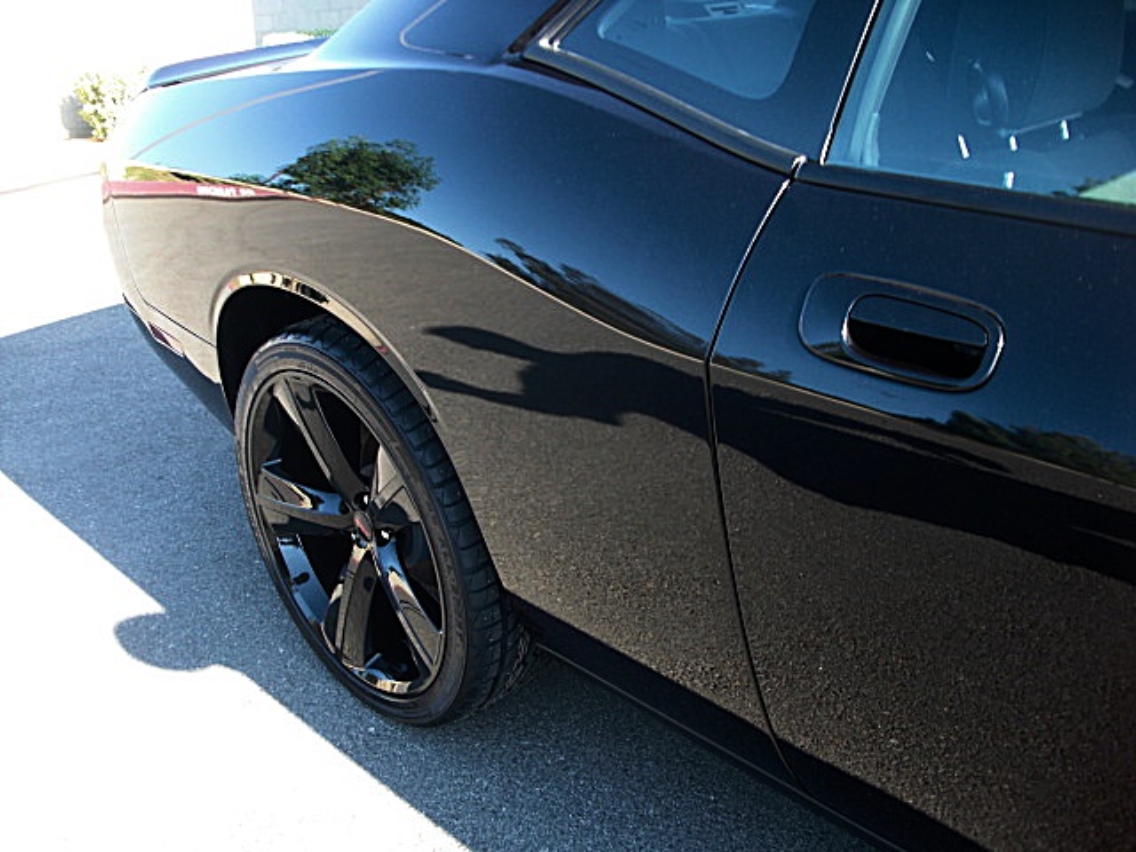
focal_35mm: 36
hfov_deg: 51.4
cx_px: 568
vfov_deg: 39.7
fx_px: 1181
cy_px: 426
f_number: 2.8
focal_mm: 6.3
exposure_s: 1/80
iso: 50
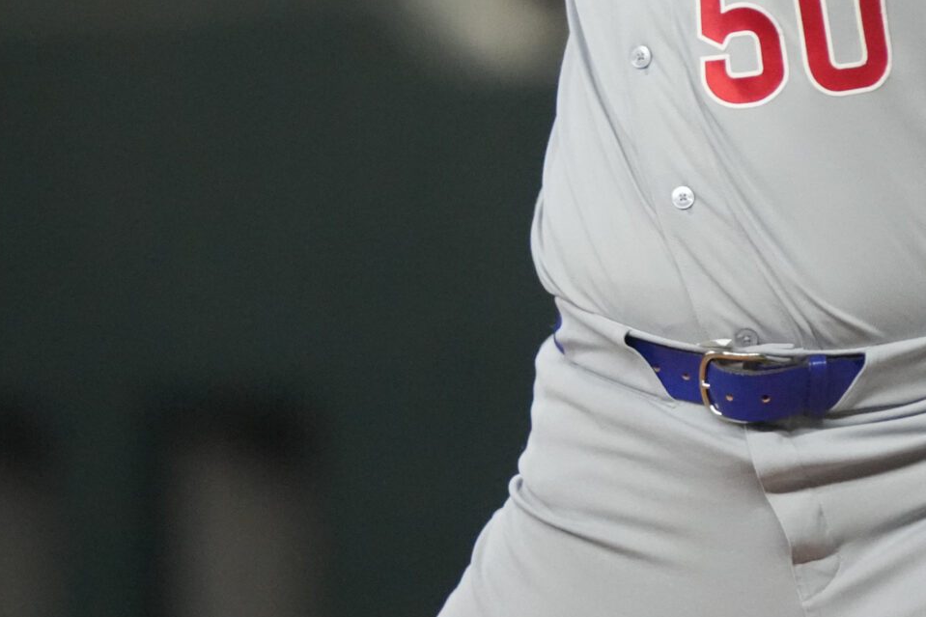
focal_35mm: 1324
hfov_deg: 1.6
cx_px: 949
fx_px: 34048
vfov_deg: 1.0
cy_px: -151
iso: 8000
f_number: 6.3
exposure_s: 1/1600
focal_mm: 496
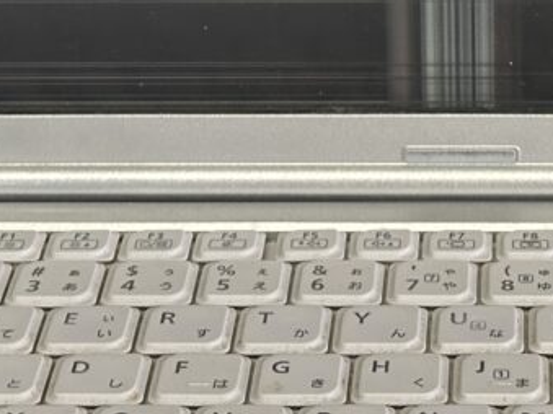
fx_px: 2316
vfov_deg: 9.9
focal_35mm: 145
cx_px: 486
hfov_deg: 13.5
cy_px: -186
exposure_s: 1/33
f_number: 1.78
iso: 320
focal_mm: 6.86
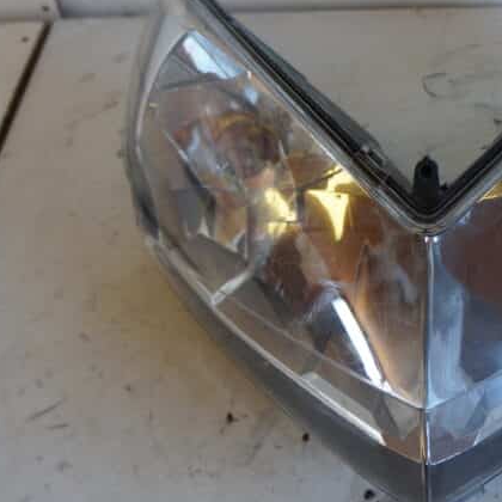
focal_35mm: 56
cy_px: 213
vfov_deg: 30.5
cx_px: 427
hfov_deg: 29.6
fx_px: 919
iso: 250
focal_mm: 18
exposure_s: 1/60
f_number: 4
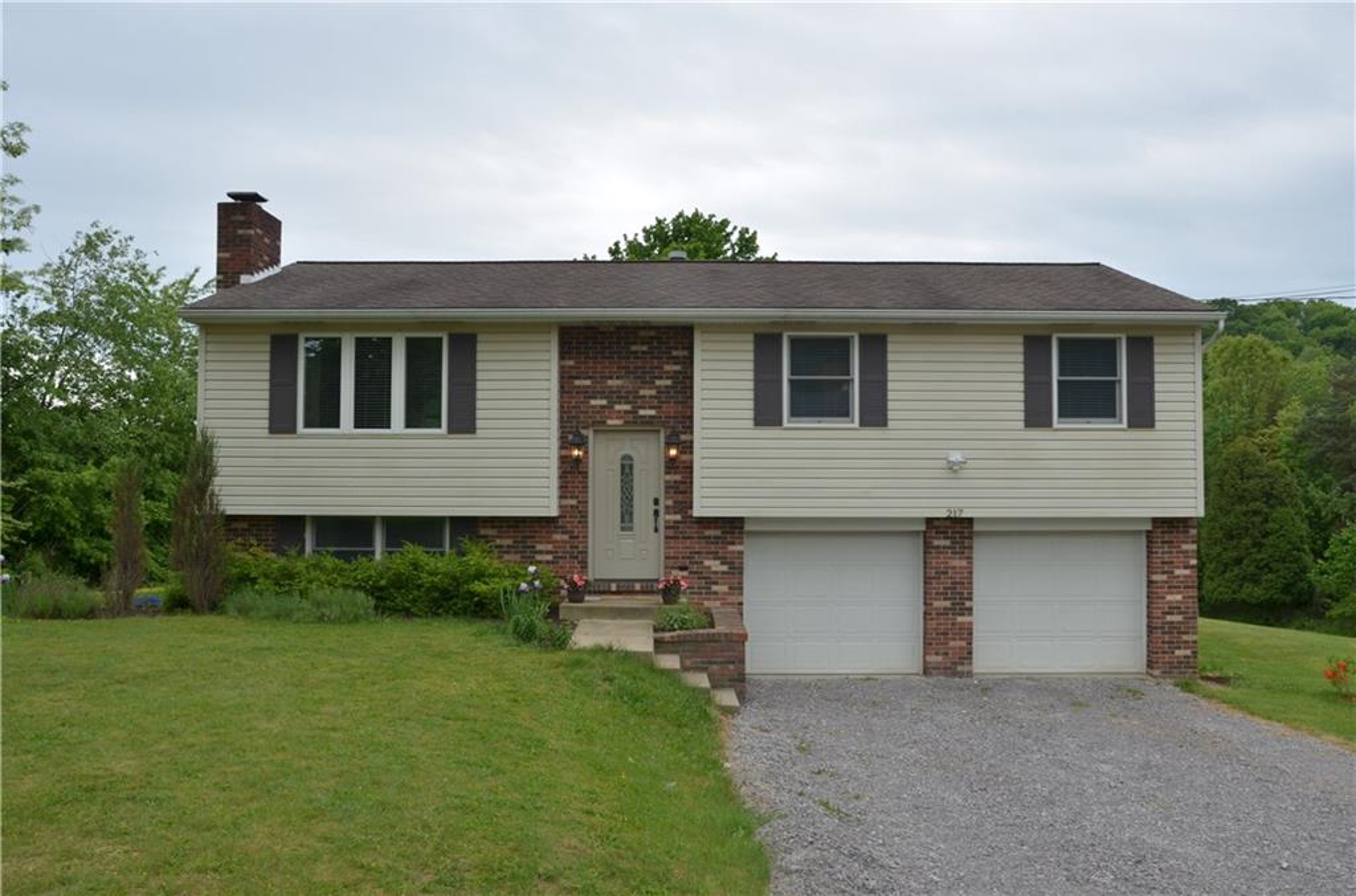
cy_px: 448
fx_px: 1183
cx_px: 678
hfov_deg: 59.6
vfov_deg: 41.5
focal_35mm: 32
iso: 100
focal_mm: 21
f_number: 8
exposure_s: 1/200
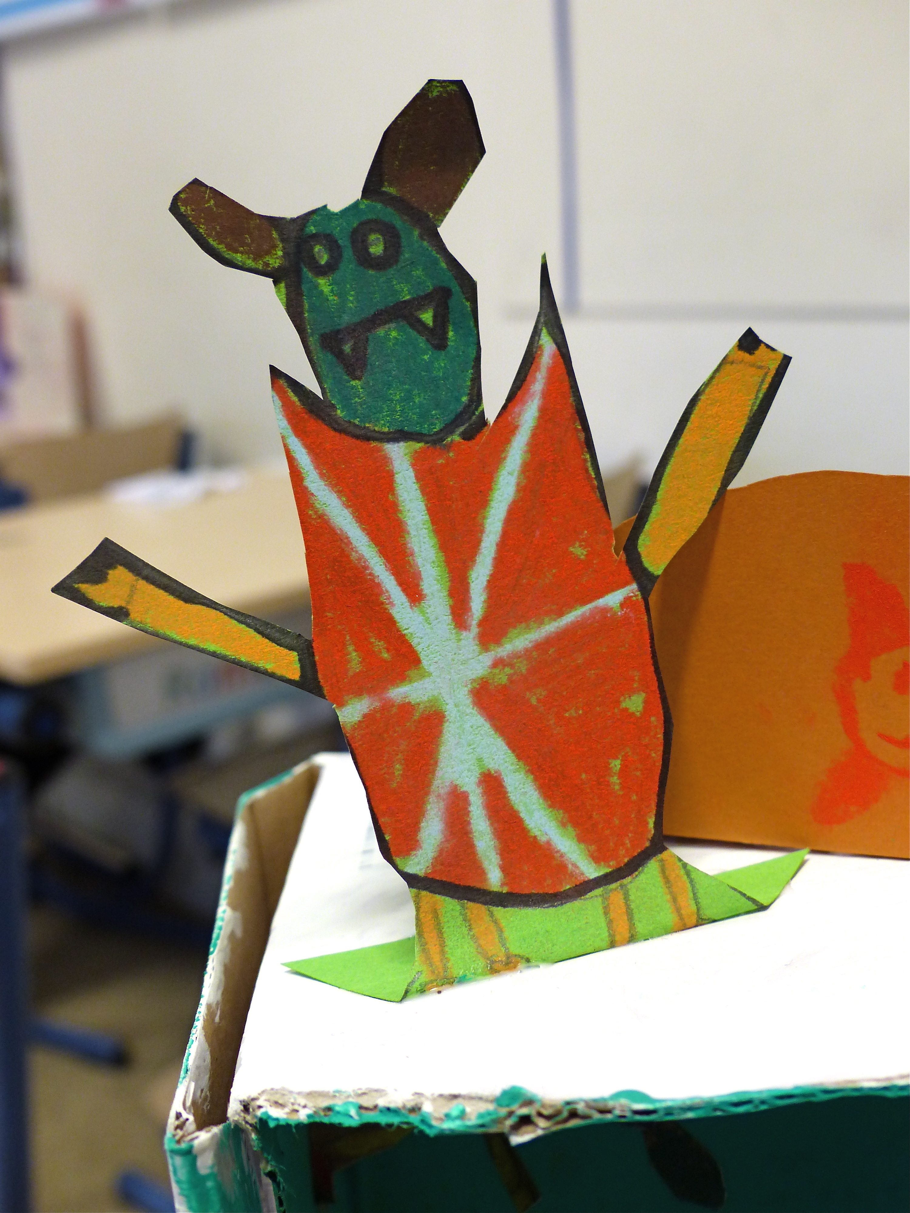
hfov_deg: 35.1
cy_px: 606
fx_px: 1437
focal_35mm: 41
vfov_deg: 45.8
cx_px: 455
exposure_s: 1/60
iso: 200
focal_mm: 7.4
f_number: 2.8
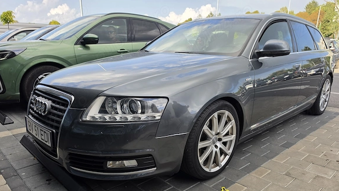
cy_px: 130
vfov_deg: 43.6
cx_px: 173
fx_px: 234
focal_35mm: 26
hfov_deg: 71.9
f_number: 1.4
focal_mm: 6.5
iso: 64
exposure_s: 1/2767
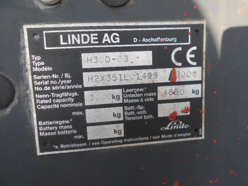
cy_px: 93
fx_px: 186
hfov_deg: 67.3
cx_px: 124
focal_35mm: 26
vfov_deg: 53.1
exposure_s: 1/125
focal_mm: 4.6
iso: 80
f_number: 3.2
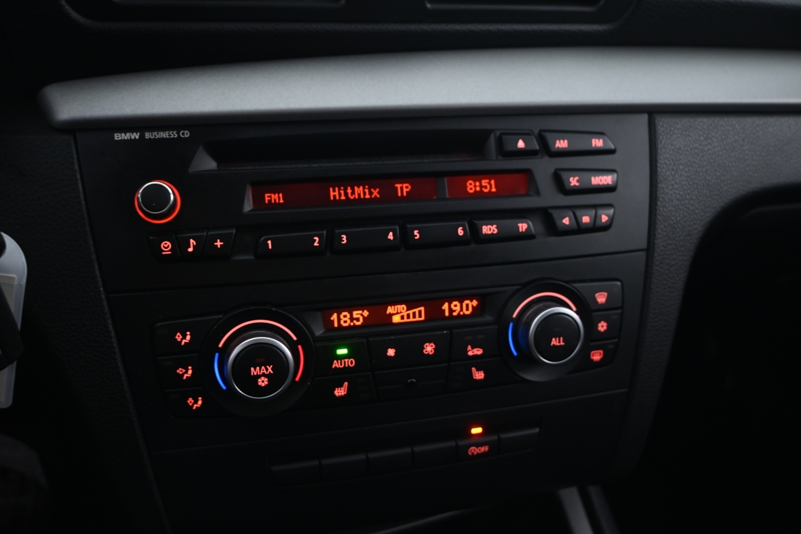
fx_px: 701
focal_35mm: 32
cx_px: 400
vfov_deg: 41.7
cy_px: 267
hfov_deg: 59.5
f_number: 4
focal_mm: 21
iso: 1000
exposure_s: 1/6
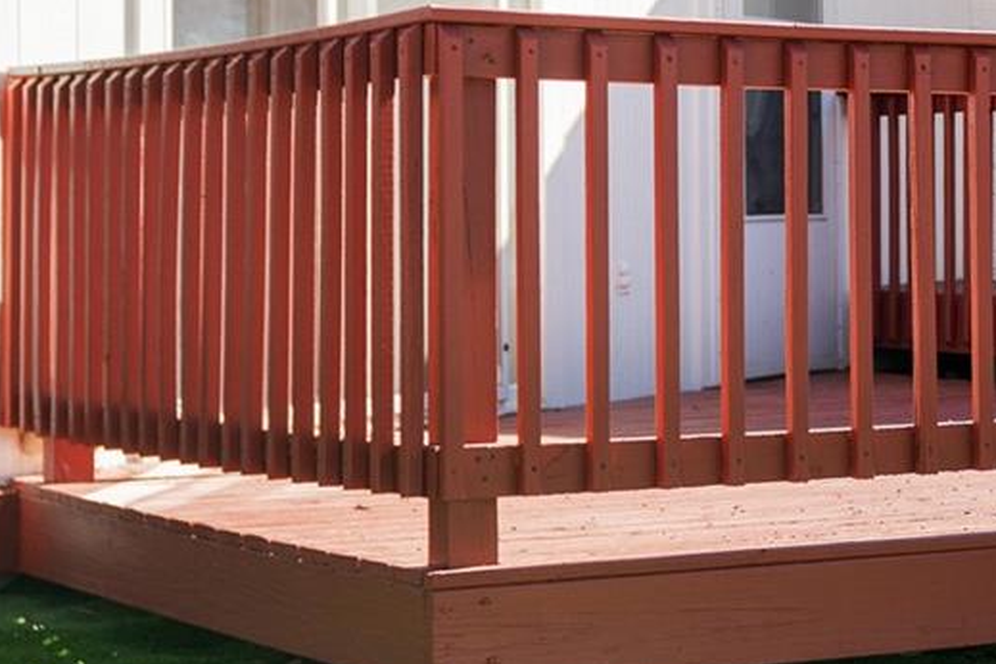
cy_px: -38
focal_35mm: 111
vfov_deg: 12.2
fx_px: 3071
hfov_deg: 16.8
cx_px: 1468
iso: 800
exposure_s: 1/1000
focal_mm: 36
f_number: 3.2
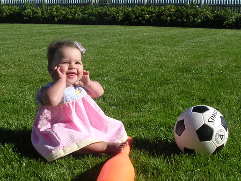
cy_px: 107
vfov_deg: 24.8
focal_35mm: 59
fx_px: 411
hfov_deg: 32.6
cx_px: 98
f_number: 5.6
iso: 100
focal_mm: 5.8
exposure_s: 1/363
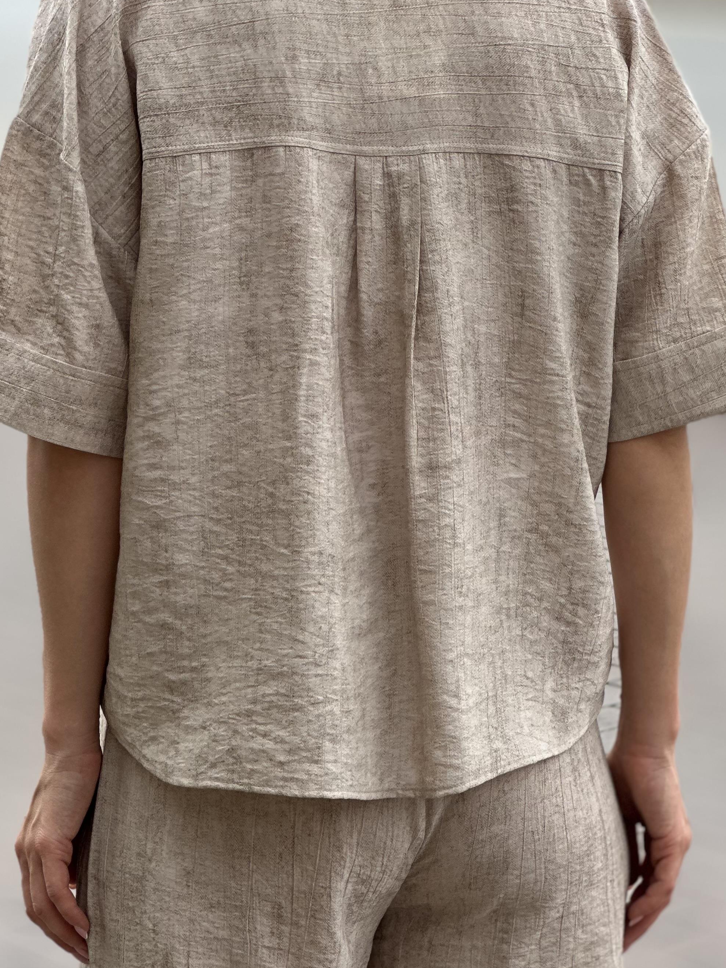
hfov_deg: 12.6
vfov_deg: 16.7
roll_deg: +0.4
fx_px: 3300
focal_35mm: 118
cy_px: 414
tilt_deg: -6.9
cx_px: 362
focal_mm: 9
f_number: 2.8
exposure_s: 1/223
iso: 25
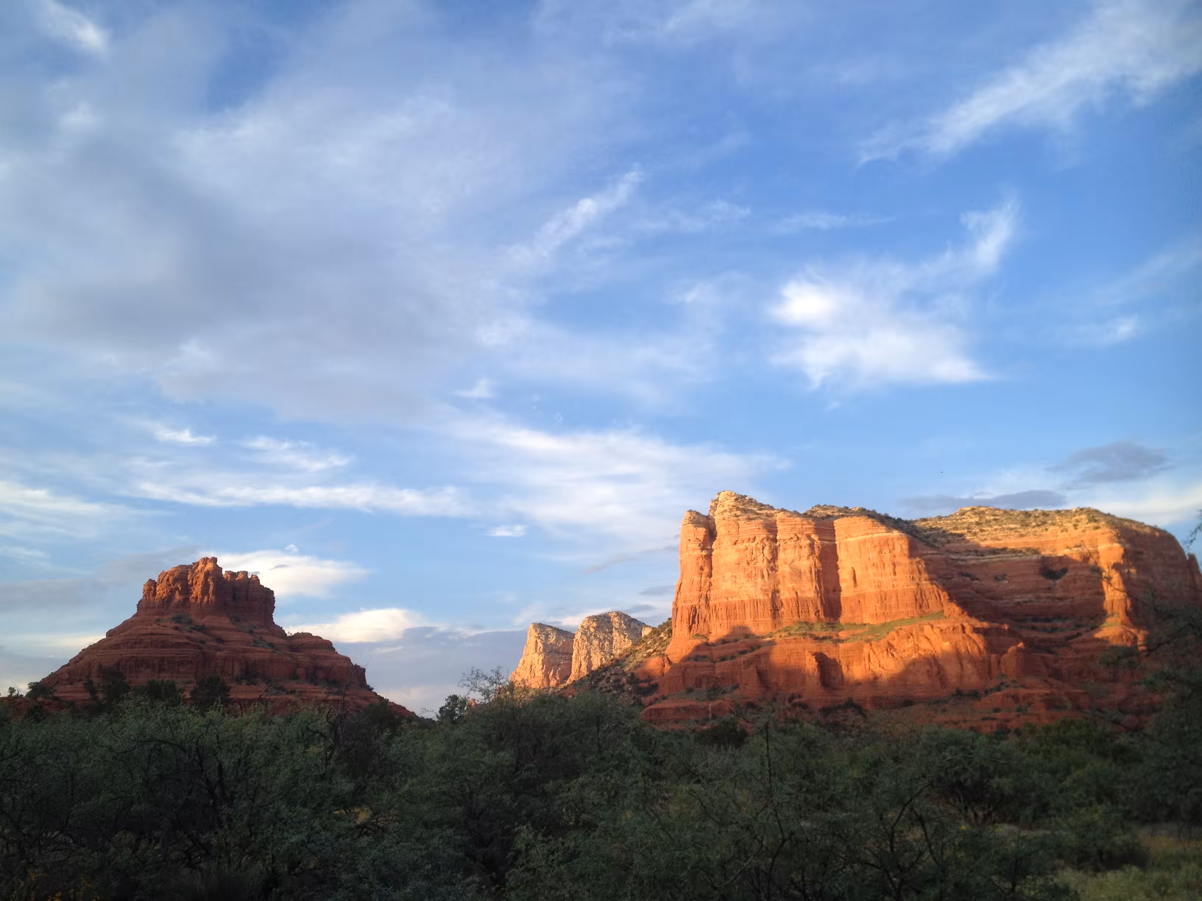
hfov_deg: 52.6
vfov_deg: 40.7
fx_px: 1215
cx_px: 601
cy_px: 450
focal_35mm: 35
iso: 64
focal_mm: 4.28
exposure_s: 1/354
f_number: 2.4
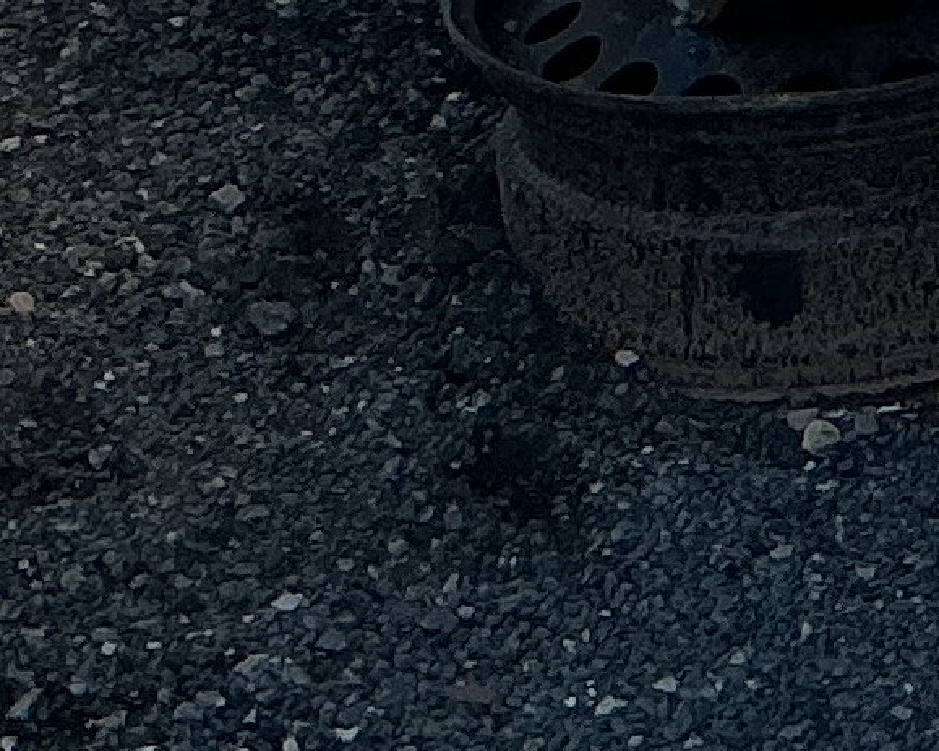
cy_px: -1165
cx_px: 1802
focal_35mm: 197
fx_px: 5474
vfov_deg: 7.3
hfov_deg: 9.3
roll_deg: +1.4
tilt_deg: -13.5
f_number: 1.8
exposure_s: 1/1144
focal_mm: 3
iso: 25
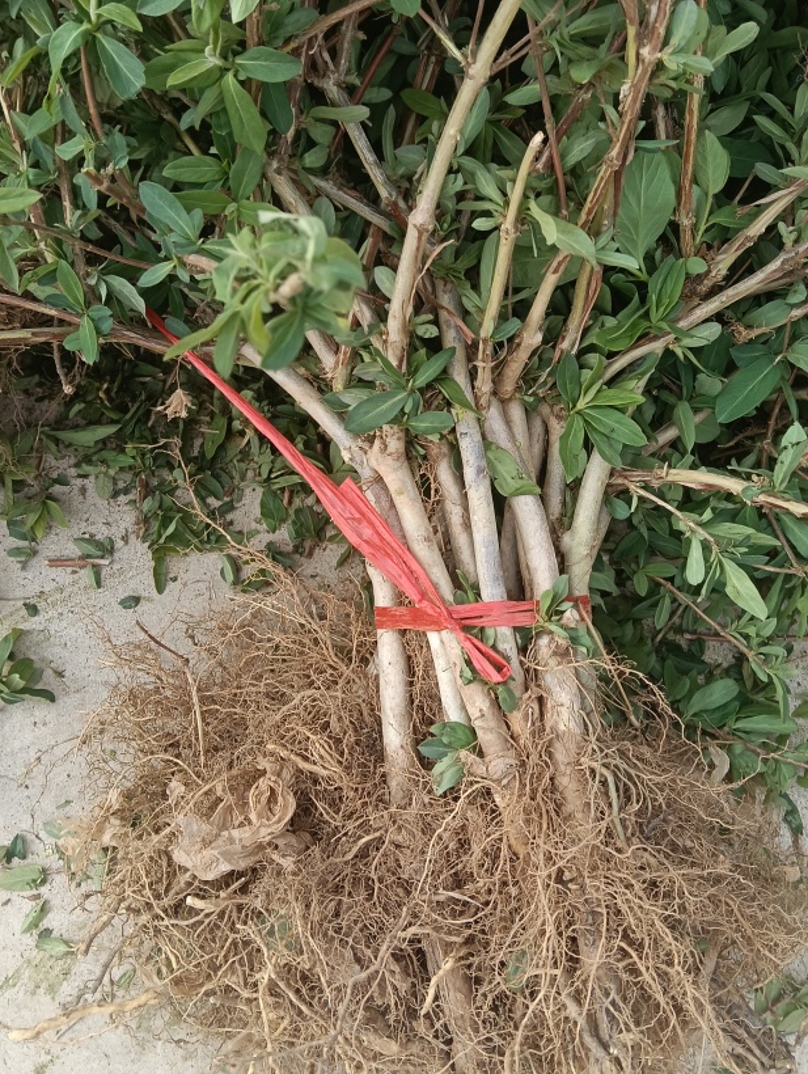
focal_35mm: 35
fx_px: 1087
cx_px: 483
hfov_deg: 40.6
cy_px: 434
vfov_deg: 52.2
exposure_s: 1/190
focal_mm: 3.98
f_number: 1.8
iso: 50
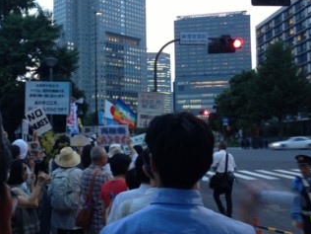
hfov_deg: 40.1
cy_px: 109
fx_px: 422
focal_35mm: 47
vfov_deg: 30.9
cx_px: 110
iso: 125
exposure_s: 1/20
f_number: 2.4
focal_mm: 4.13
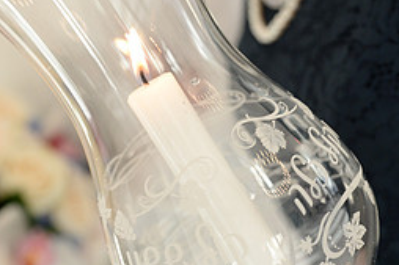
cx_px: 127
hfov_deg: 25.2
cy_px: 172
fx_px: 886
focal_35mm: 80
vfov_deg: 17.0
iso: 1000
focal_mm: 35
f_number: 4
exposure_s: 1/200
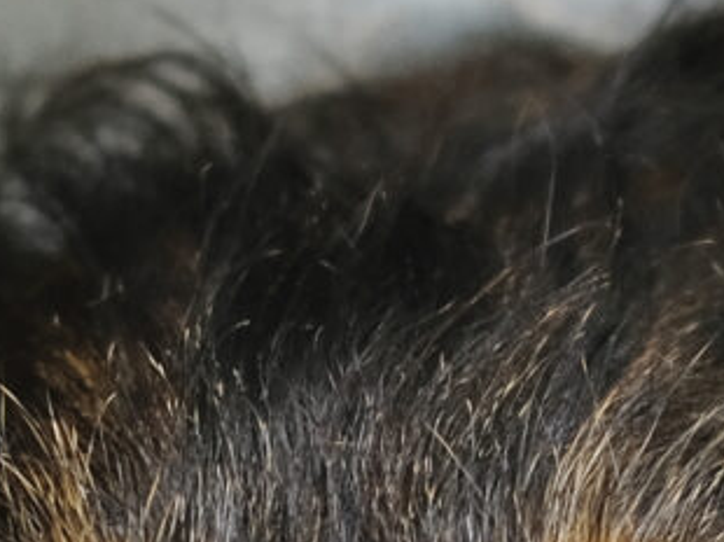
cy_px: 739
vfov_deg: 4.4
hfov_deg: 5.8
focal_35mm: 337
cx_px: 1091
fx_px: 7043
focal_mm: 35
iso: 400
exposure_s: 1/125
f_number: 2
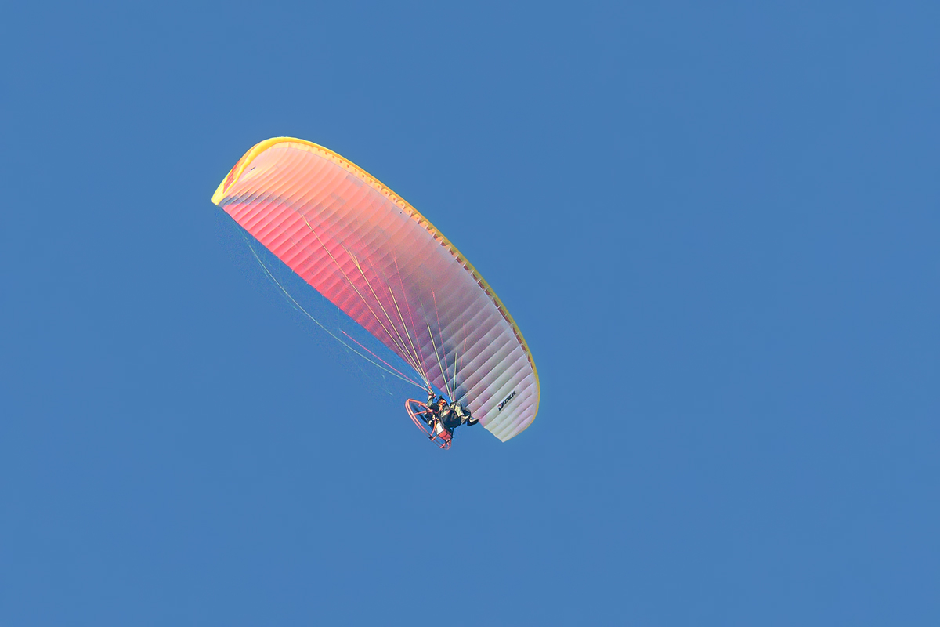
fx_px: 23498
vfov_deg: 1.5
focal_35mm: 900
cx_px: 470
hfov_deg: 2.3
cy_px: 314
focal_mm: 600
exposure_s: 1/500
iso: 400
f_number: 8
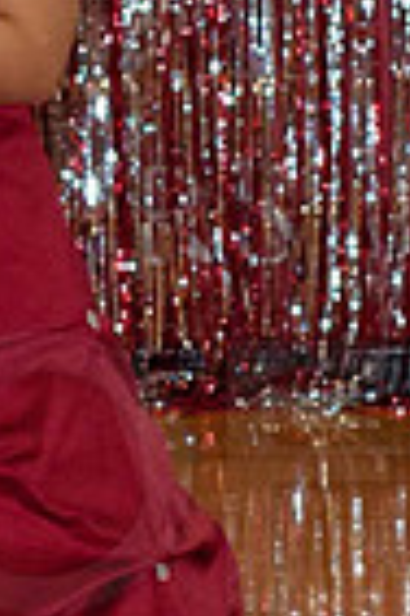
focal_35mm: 239
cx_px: -238
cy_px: 205
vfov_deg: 8.6
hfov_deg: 5.7
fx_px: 4083
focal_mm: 50
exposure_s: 1/50
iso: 500
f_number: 4
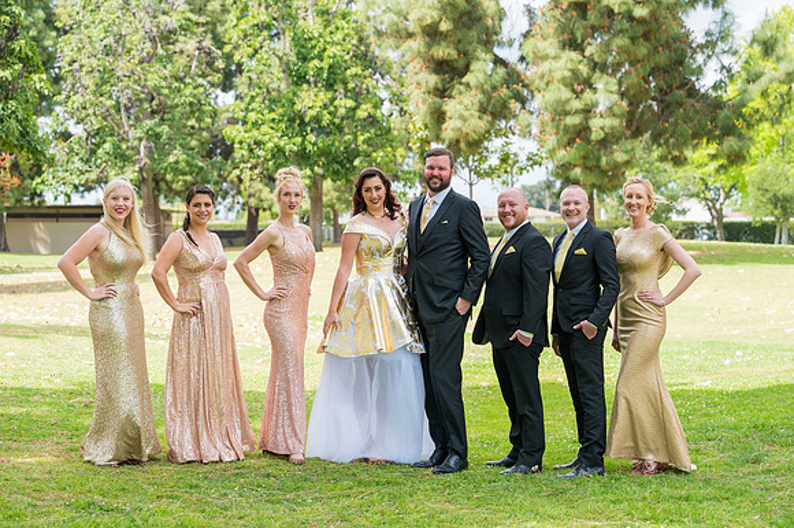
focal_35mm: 70
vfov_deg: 19.4
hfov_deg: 28.9
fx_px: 1543
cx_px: 397
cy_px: 264
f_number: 4
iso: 500
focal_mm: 70
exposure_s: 1/2500
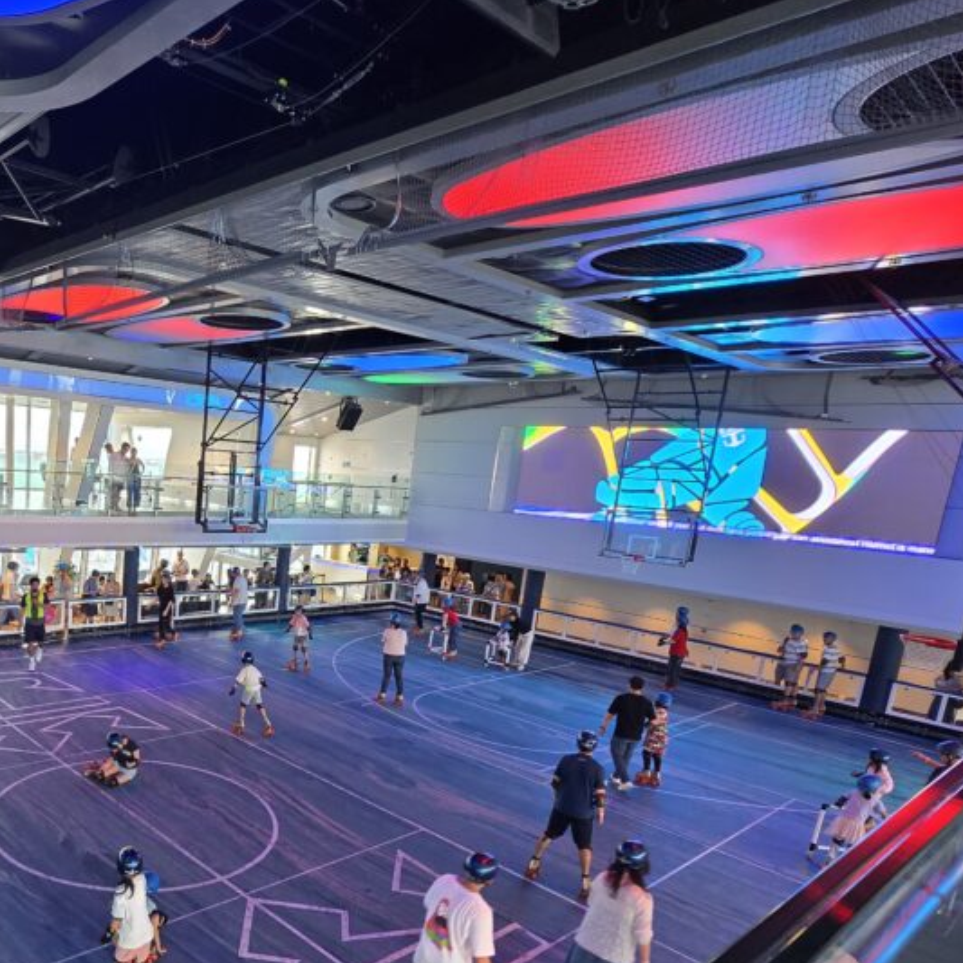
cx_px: 198
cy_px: 627
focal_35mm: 23
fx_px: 724
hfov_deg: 61.9
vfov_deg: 65.8
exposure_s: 1/61
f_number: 2.2
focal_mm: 2.2
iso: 100
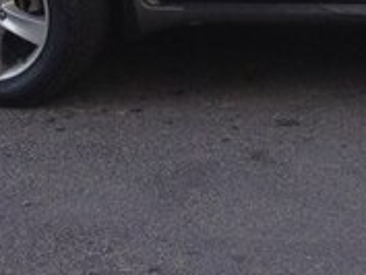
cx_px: 426
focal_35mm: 123
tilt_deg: -10.3
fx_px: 1301
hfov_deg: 15.5
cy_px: -90
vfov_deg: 11.7
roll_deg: -2.9
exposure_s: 1/181
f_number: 2.4
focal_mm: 4.12
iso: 50
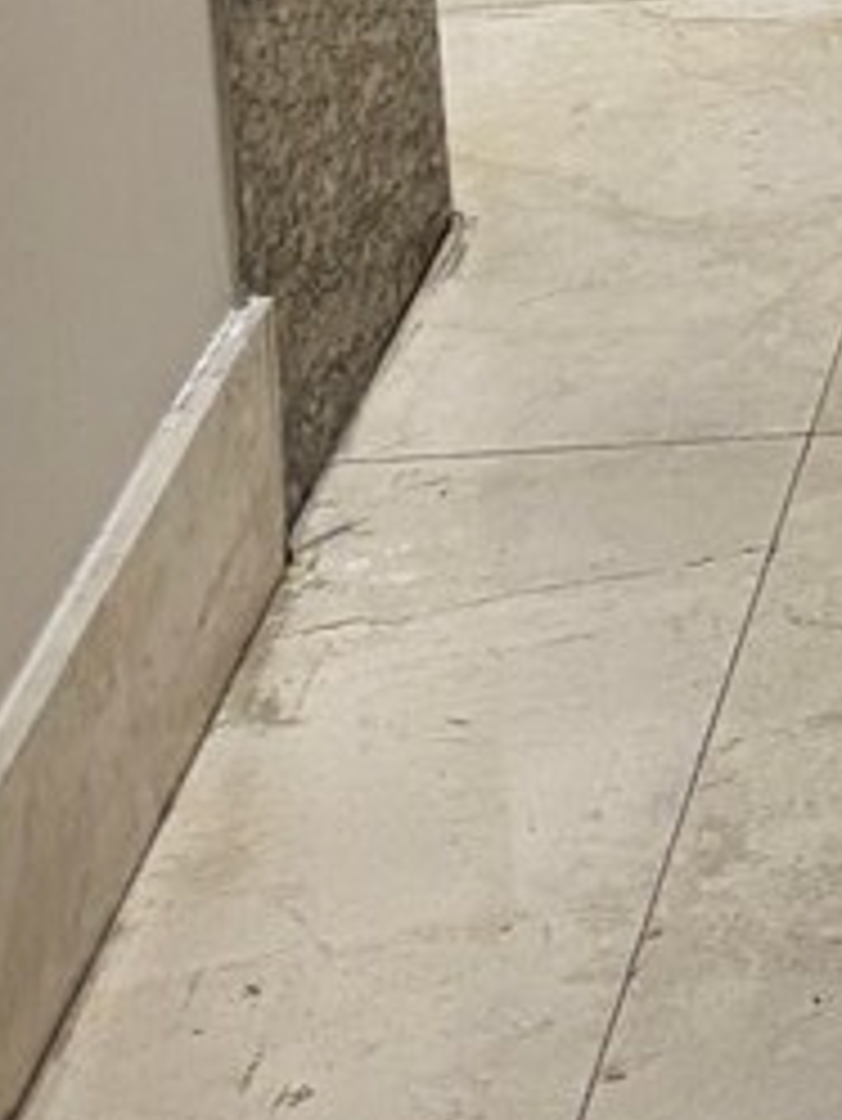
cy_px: -1259
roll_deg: +0.9
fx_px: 4990
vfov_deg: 11.3
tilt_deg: -10.0
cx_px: 1995
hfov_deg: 8.8
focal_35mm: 154
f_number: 1.78
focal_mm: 6.76
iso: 200
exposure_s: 1/120
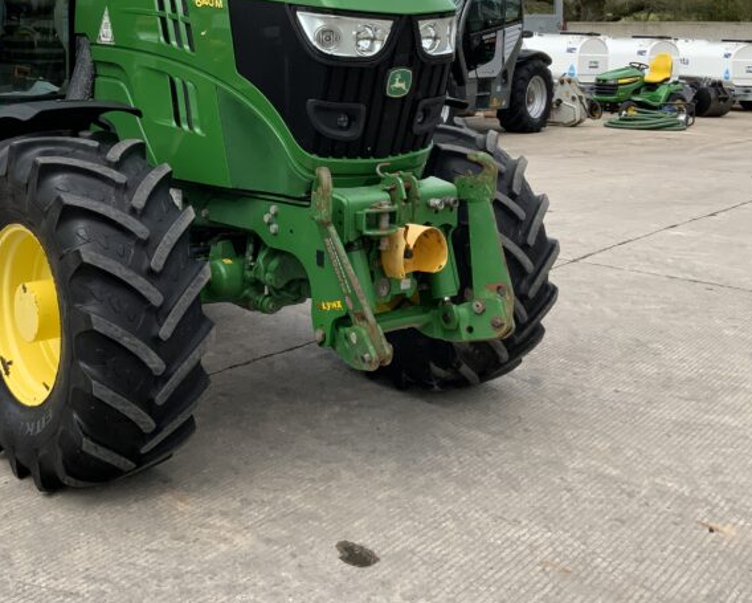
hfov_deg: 36.5
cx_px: 295
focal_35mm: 51
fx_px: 1136
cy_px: 115
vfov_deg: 29.0
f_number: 1.8
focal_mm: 3
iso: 16
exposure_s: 1/1626
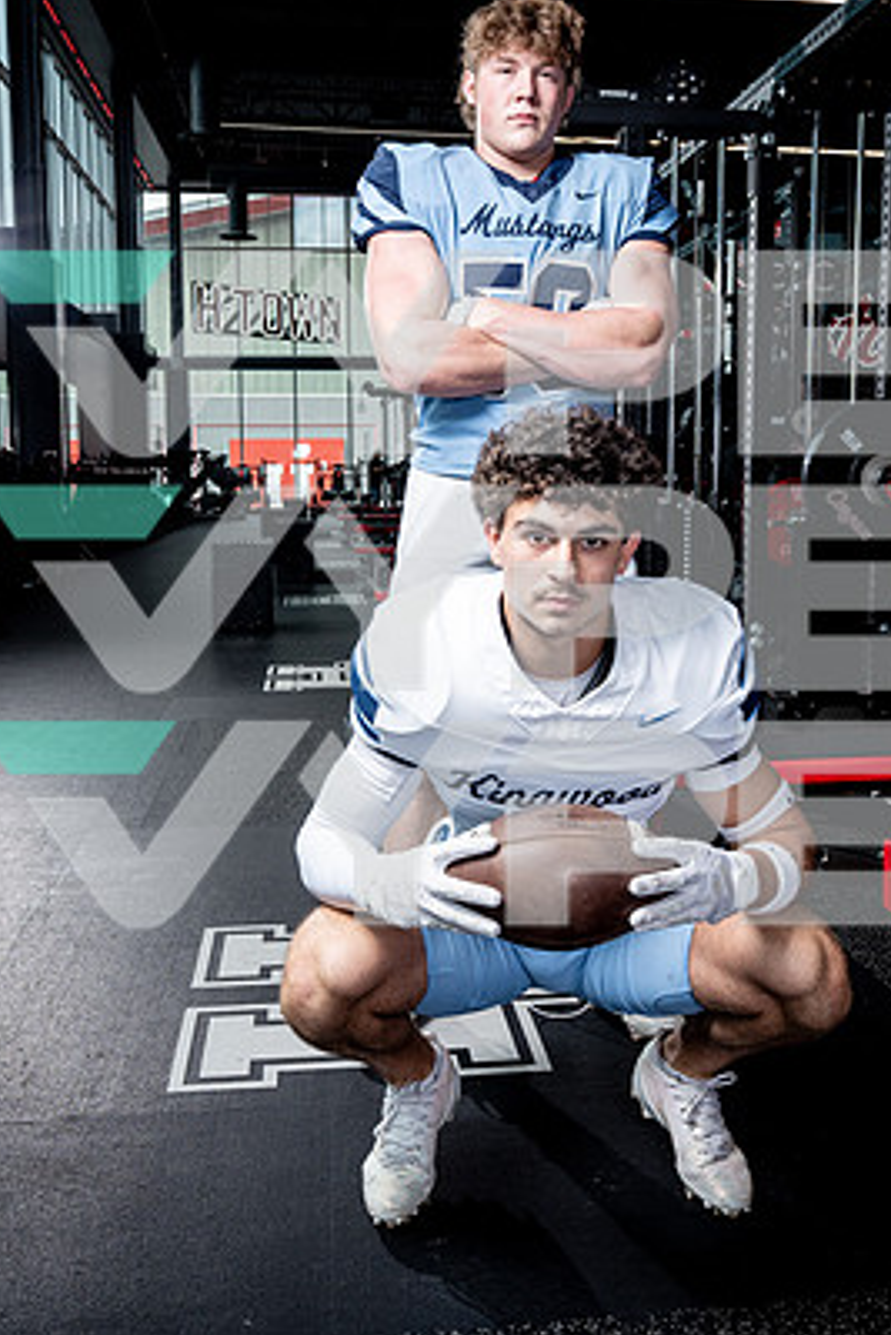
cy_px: 591
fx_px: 1335
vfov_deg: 53.0
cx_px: 474
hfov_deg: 36.9
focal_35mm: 36
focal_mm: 32
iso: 640
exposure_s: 1/250
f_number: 8
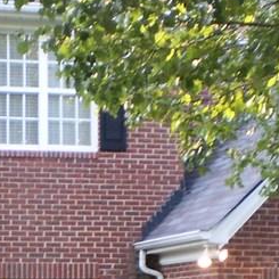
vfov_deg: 12.9
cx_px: -11
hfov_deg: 12.9
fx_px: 1213
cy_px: 313
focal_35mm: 133
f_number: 3.1
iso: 125
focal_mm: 6.3
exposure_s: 1/30
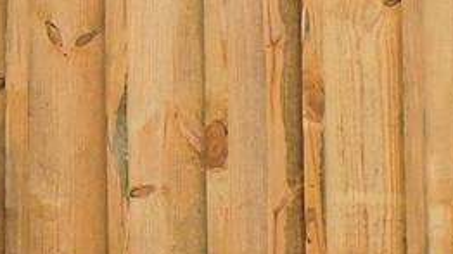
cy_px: -140
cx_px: -270
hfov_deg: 7.5
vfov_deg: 4.3
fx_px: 3373
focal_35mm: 281
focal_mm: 5.9
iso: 100
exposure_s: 1/250
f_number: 3.2
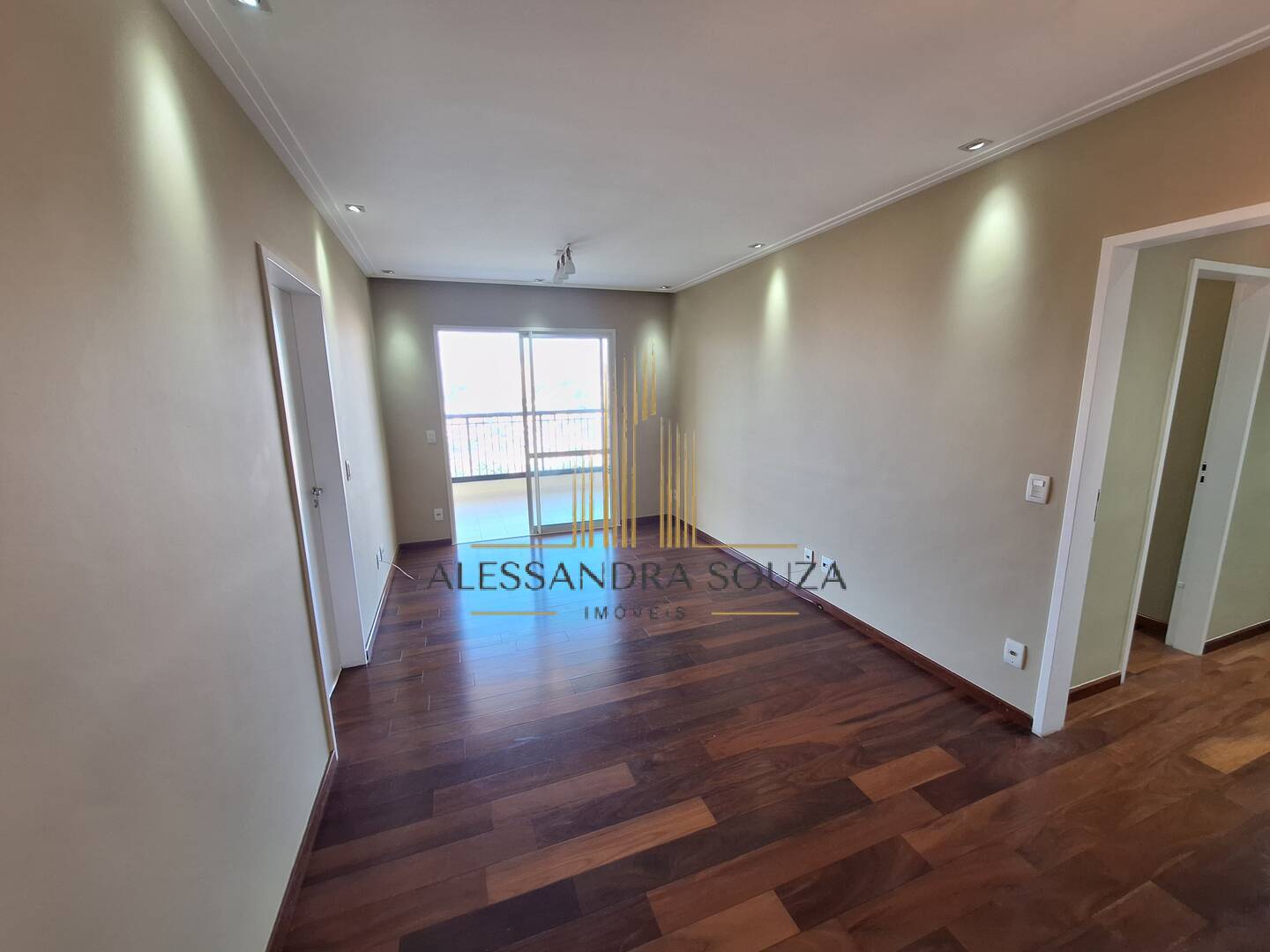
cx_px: 635
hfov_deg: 106.2
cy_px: 476
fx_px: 477
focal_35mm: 13
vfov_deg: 89.9
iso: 64
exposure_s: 1/40
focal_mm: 1.74
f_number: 2.2
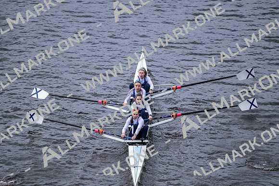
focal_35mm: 300
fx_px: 2324
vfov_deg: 4.6
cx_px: 140
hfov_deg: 6.9
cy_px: 93
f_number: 2.8
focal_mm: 200
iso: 6400
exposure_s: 1/2000
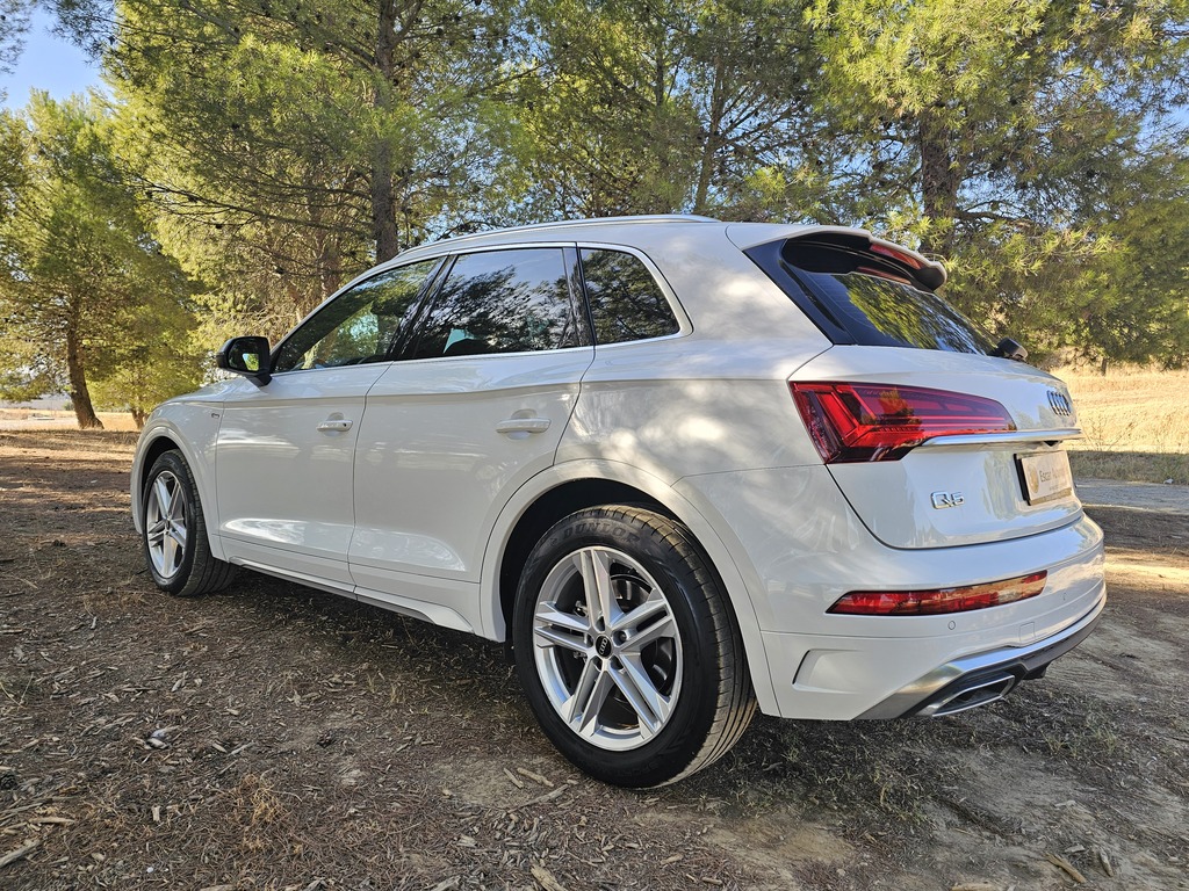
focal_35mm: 23
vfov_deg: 58.9
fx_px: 790
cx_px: 594
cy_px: 446
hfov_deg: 73.9
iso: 20
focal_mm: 6.3
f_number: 1.7
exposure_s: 1/180
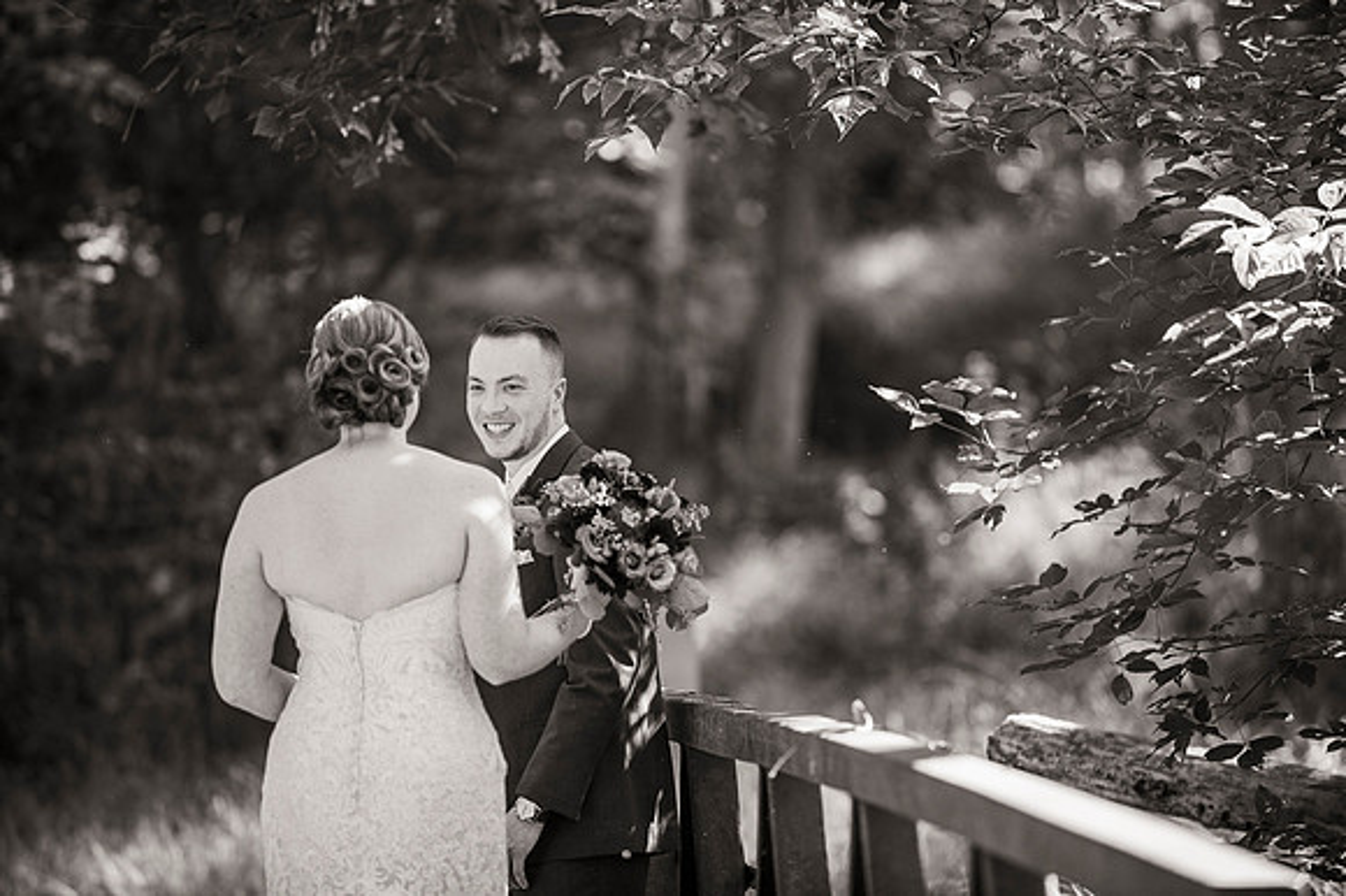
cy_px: 448
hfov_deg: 10.3
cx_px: 673
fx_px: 7473
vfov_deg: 6.9
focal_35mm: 200
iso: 400
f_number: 2.8
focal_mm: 200
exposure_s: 1/500
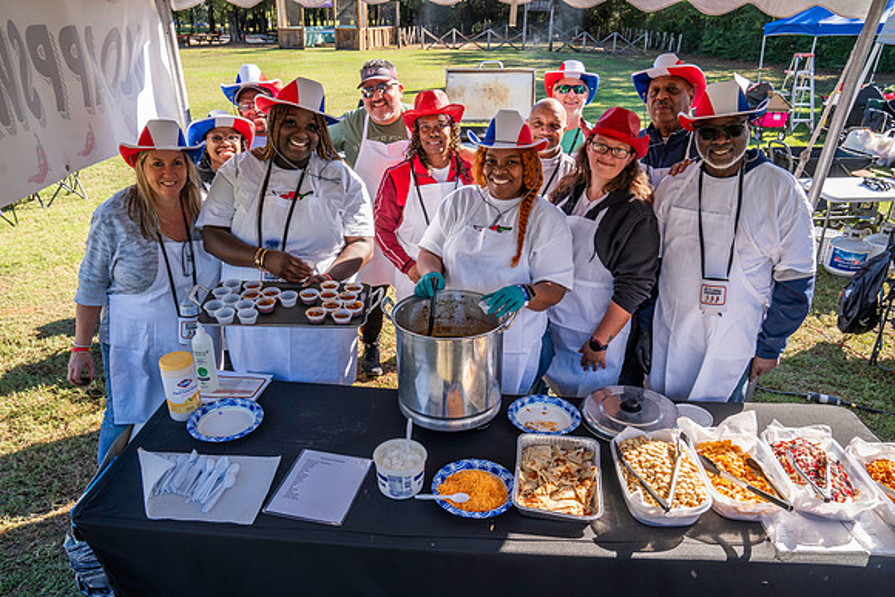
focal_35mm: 24
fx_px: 597
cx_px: 448
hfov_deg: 73.7
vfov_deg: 53.2
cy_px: 298
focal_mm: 24
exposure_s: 1/125
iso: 160
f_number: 7.1
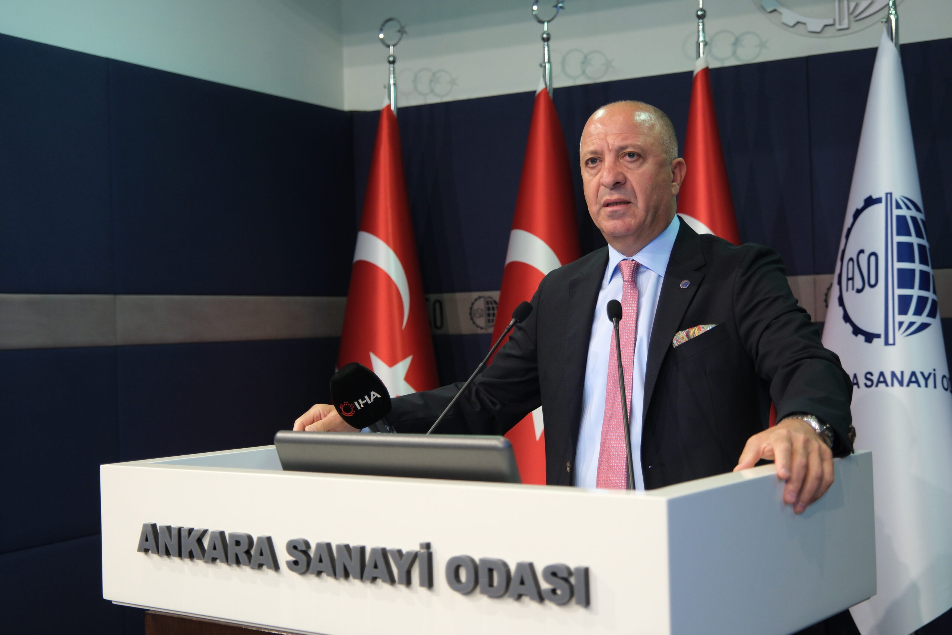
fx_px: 1322
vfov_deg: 27.0
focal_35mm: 50
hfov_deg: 39.6
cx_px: 476
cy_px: 318
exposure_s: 1/100
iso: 1250
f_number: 2.8
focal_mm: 33.2
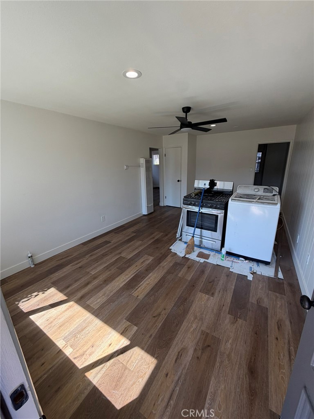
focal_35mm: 14
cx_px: 157
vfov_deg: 102.1
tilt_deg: -15.7
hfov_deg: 85.7
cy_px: 210
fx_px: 169
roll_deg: +1.7
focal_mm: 2.22
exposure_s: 1/120
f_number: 2.2
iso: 64
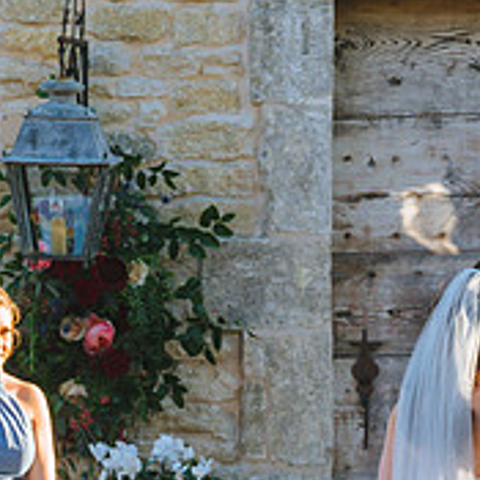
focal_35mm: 531
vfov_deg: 3.3
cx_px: 480
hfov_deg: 3.3
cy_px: 505
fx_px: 8330
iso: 200
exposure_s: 1/500
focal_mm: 185
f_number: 3.5
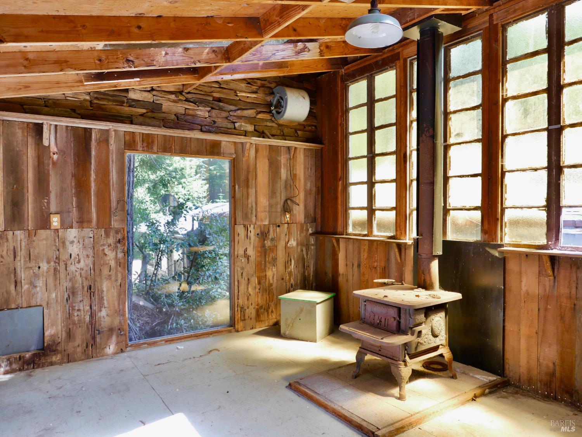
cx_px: 291
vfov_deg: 56.8
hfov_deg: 71.6
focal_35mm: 24
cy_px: 218
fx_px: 404
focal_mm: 10.9
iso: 200
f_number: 2
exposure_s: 1/125
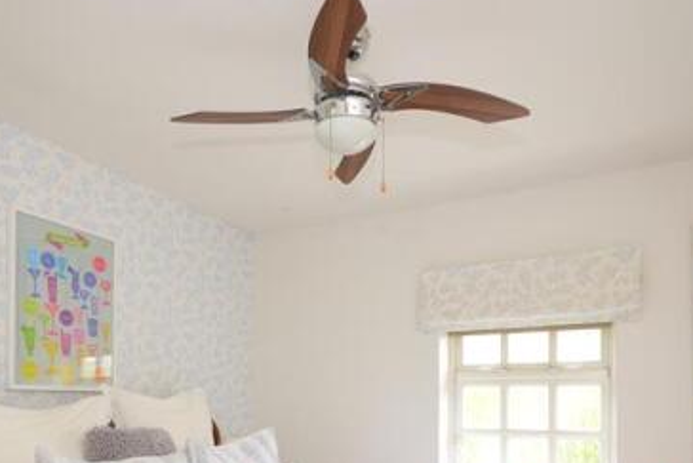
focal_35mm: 27
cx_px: 308
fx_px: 520
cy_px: 386
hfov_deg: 67.2
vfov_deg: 45.0
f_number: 5.6
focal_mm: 10
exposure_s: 1/30
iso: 400
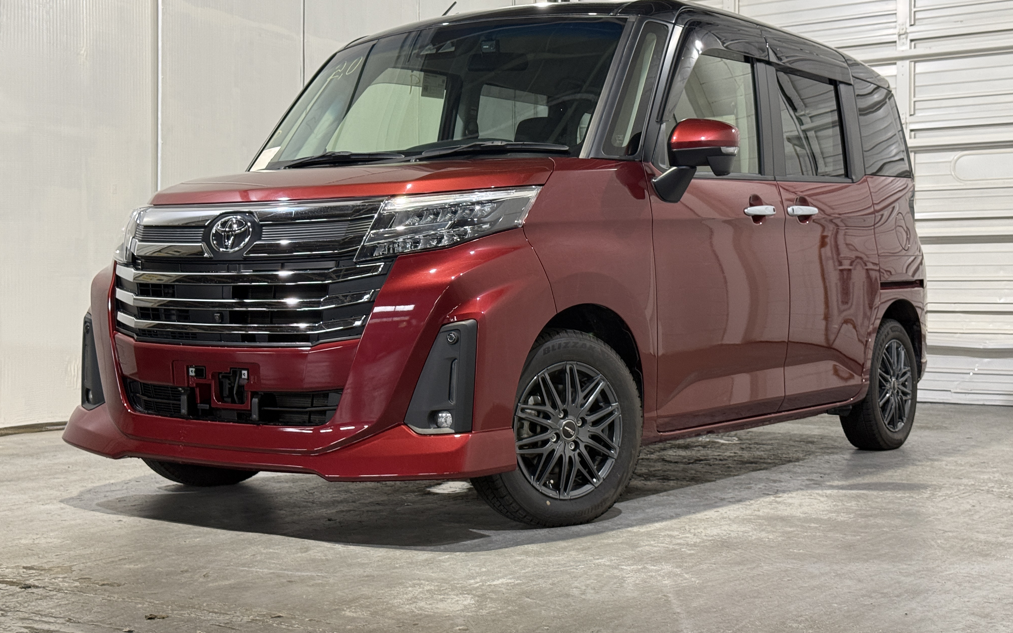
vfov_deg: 25.3
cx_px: 506
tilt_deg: +1.7
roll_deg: +0.0
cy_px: 263
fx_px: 1408
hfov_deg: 39.6
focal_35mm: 51
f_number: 1.78
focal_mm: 6.76
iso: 200
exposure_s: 1/60
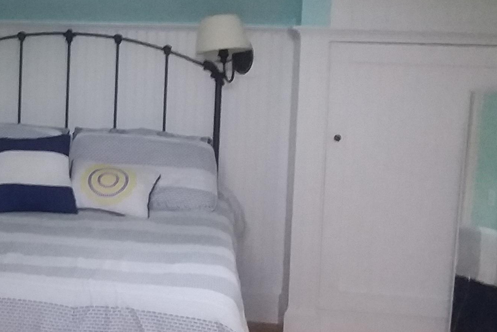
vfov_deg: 22.9
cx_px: 32
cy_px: 102
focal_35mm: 59
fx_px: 814
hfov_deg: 32.0
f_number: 1.9
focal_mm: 2.47
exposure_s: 1/17
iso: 320
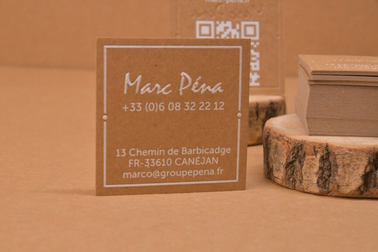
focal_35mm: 105
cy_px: 126
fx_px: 1103
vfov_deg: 13.0
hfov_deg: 19.5
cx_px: 189
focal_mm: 70
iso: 6400
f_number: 14
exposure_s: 1/125
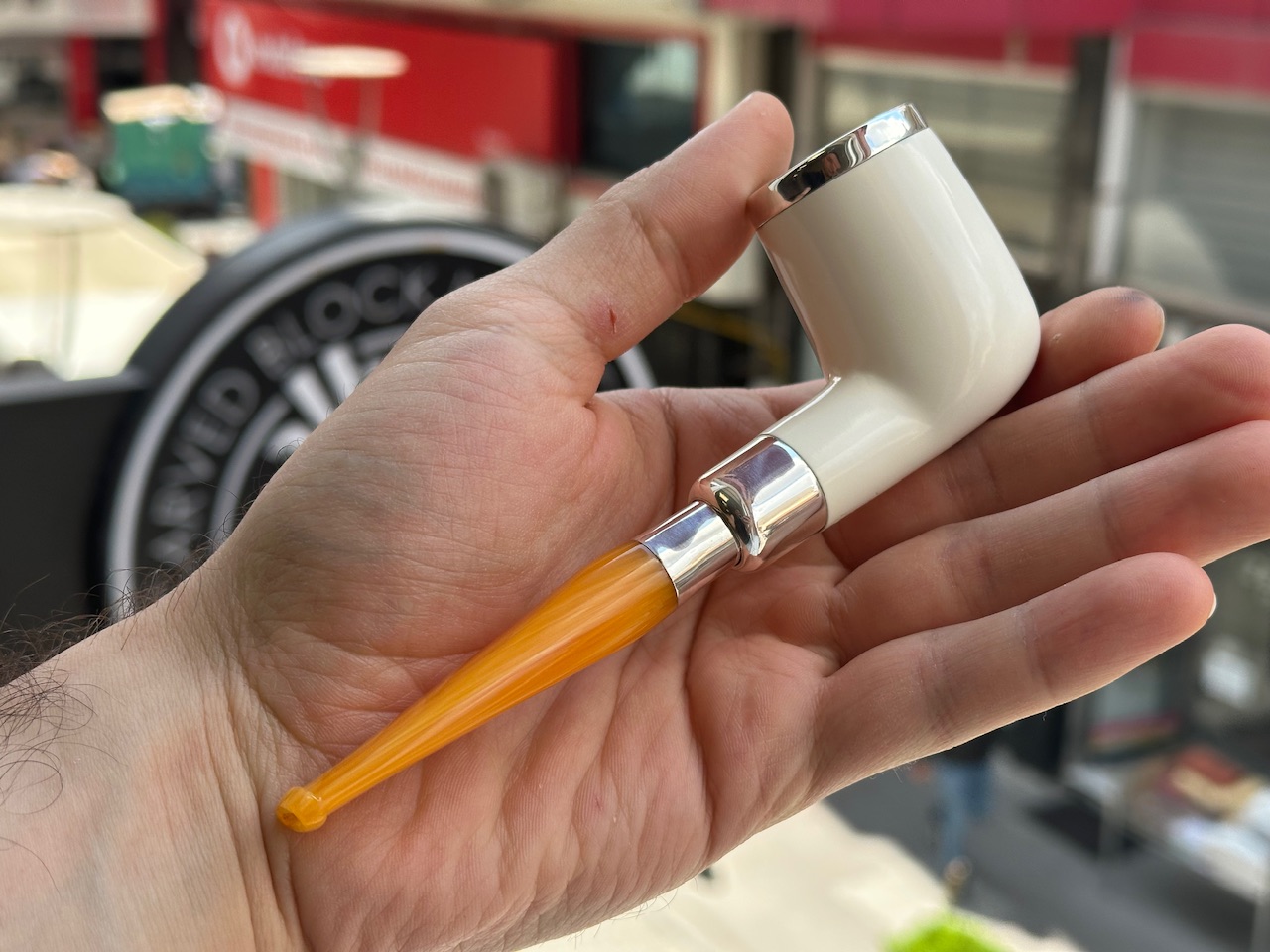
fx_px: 1761
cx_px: 635
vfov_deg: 30.3
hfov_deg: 39.7
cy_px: 476
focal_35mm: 48
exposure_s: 1/1258
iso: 64
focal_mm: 6.86
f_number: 1.78
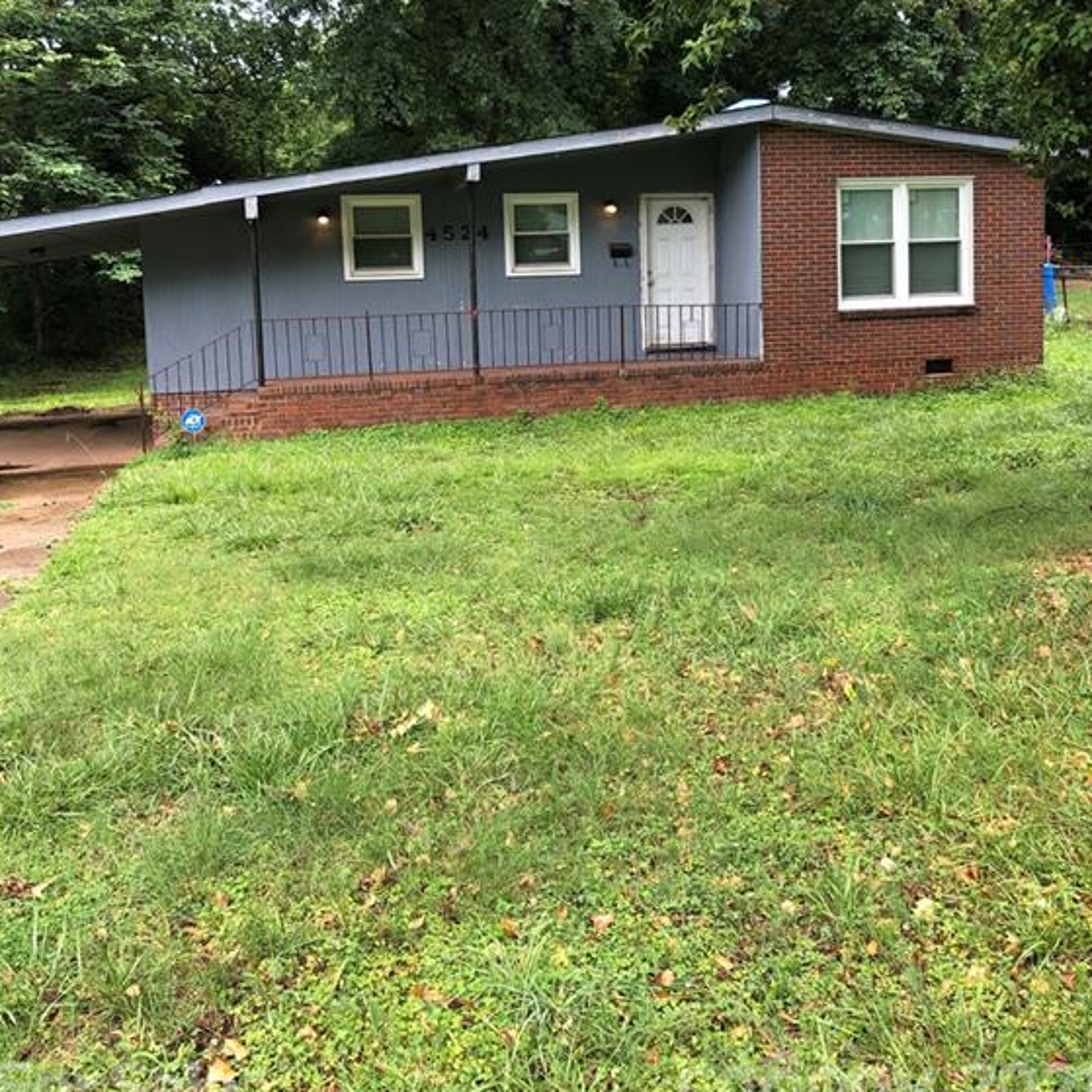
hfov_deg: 48.5
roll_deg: +1.9
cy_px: 408
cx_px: 551
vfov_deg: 48.0
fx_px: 1213
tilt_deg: -4.7
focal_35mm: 34
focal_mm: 4
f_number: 1.8
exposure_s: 1/120
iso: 32
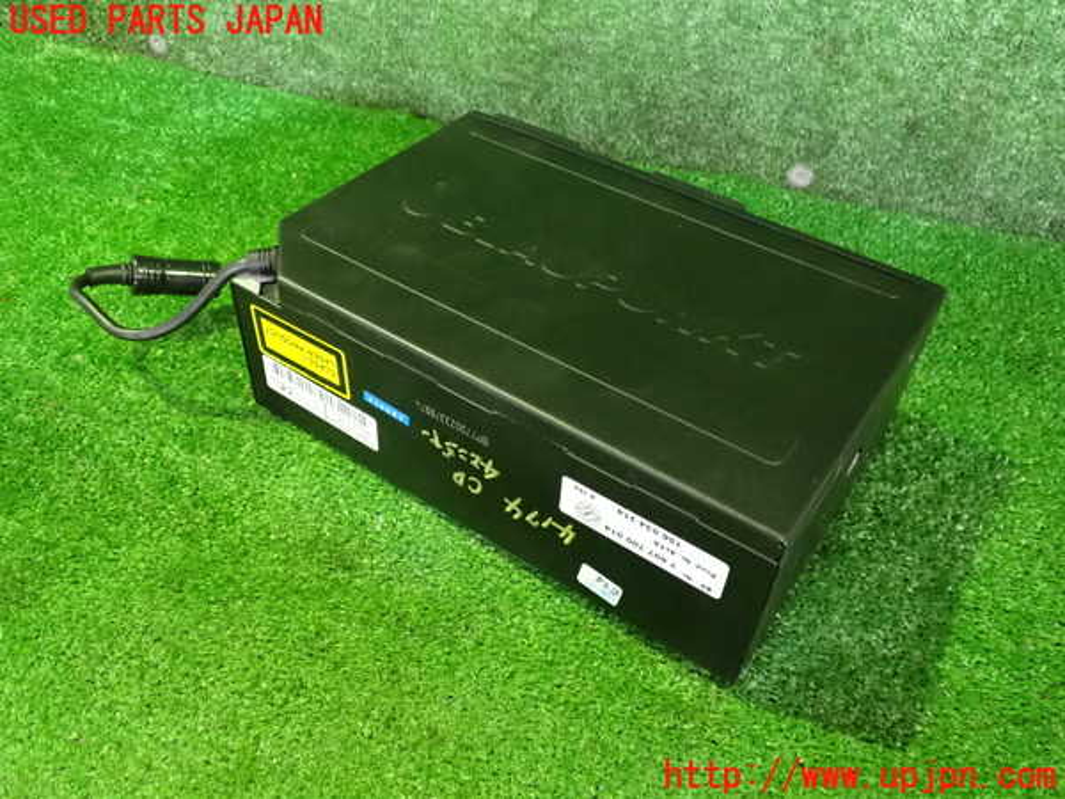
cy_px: 400
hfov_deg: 60.0
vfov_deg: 46.8
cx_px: 532
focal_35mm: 30
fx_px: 923
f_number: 2.3
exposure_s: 1/30
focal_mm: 5.4
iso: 1250
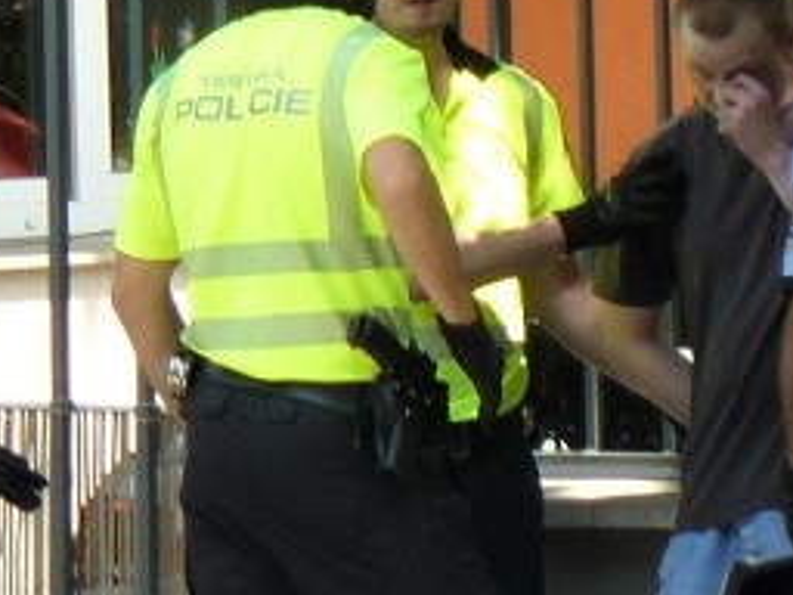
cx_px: 626
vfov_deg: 1.7
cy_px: 411
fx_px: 20091
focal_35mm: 877
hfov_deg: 2.3
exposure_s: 1/200
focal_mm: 34.8
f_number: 4
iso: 100
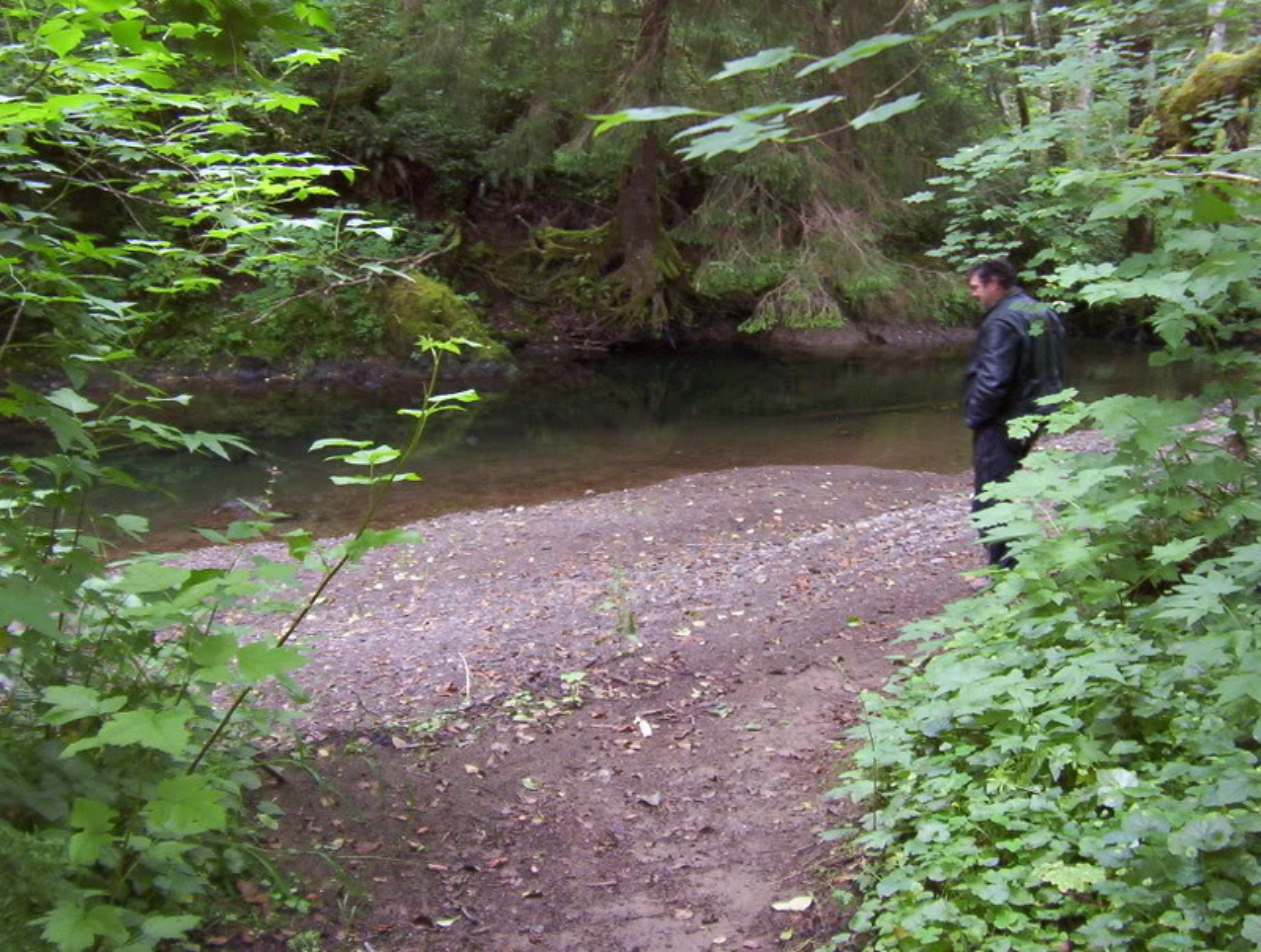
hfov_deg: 51.2
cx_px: 630
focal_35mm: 36
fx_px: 1315
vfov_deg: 39.8
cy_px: 476
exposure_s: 1/16
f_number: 2.76
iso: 200
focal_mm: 5.54
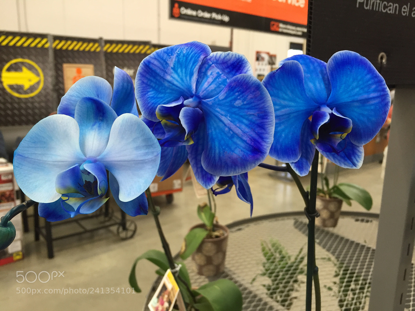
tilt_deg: -13.1
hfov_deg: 61.7
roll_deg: -1.7
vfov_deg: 48.2
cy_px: 156
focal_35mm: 29
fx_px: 348
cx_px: 208
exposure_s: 1/30
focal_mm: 4.15
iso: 50
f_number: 2.2
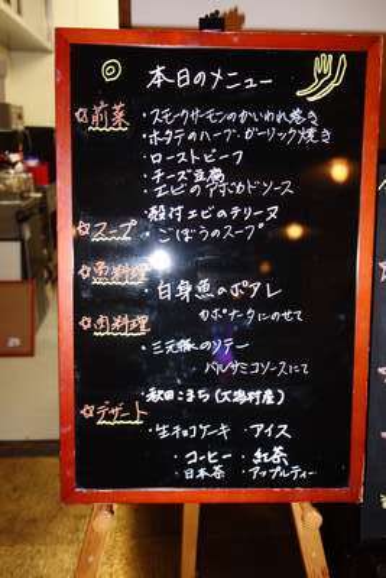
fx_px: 450
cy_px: 289
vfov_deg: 65.5
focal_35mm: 28
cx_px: 193
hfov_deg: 46.4
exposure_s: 1/30
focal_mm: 10.4
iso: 200
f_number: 1.8
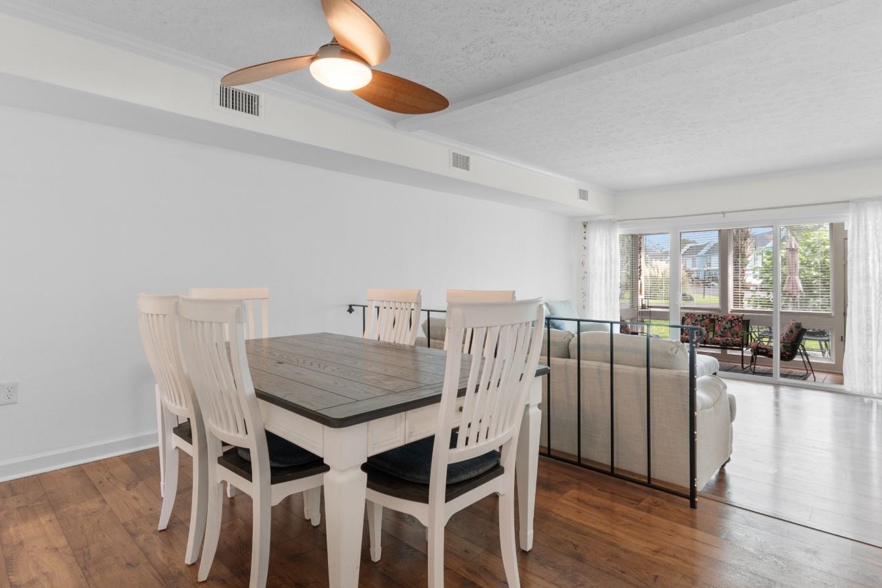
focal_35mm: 18
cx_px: 478
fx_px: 441
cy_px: 269
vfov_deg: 67.3
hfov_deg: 89.8
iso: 100
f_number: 4.5
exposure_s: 1/6
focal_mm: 10
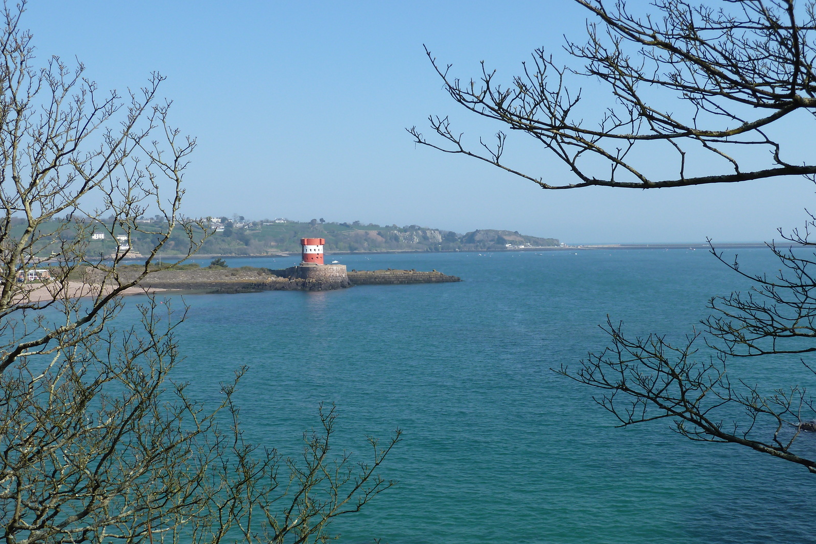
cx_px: 410
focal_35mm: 42
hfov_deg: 46.4
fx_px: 952
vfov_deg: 31.9
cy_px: 297
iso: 80
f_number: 4.5
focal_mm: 6.5
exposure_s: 1/400
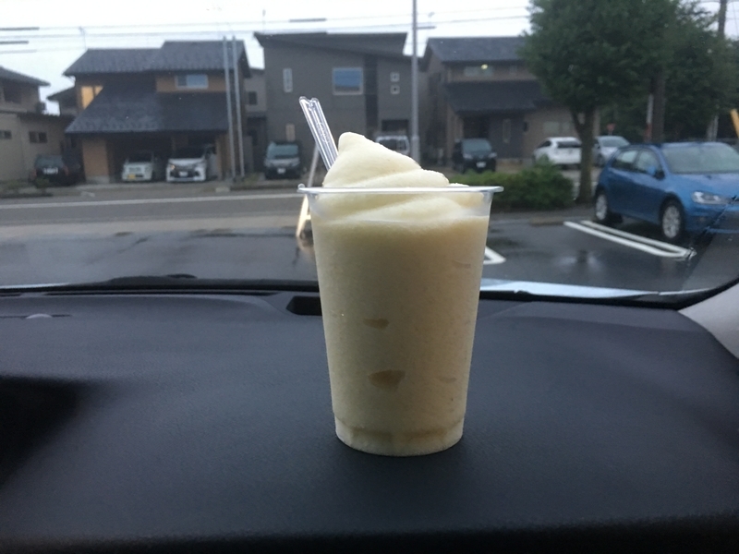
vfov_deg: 48.2
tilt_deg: -11.2
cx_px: 370
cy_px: 277
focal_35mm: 29
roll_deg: +0.1
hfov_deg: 61.7
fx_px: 619
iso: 125
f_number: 2.2
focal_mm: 4.15
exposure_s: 1/15
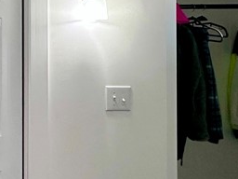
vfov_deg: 25.3
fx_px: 385
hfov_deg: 25.9
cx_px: -114
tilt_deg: +0.7
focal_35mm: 56
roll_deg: +1.4
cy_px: 18
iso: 200
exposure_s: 1/120
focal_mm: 2.22
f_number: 2.2
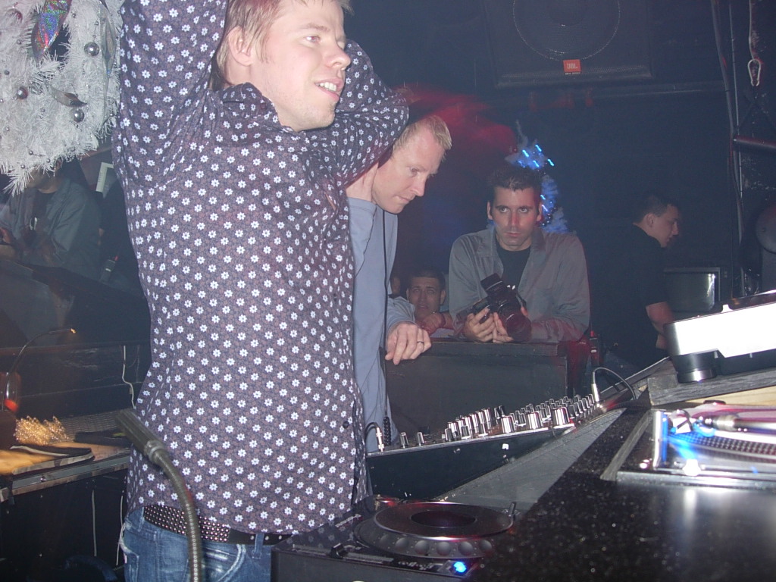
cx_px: 388
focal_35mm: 38
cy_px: 291
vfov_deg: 37.7
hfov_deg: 49.0
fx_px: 852
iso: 79
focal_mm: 7.8
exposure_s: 1
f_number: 2.8
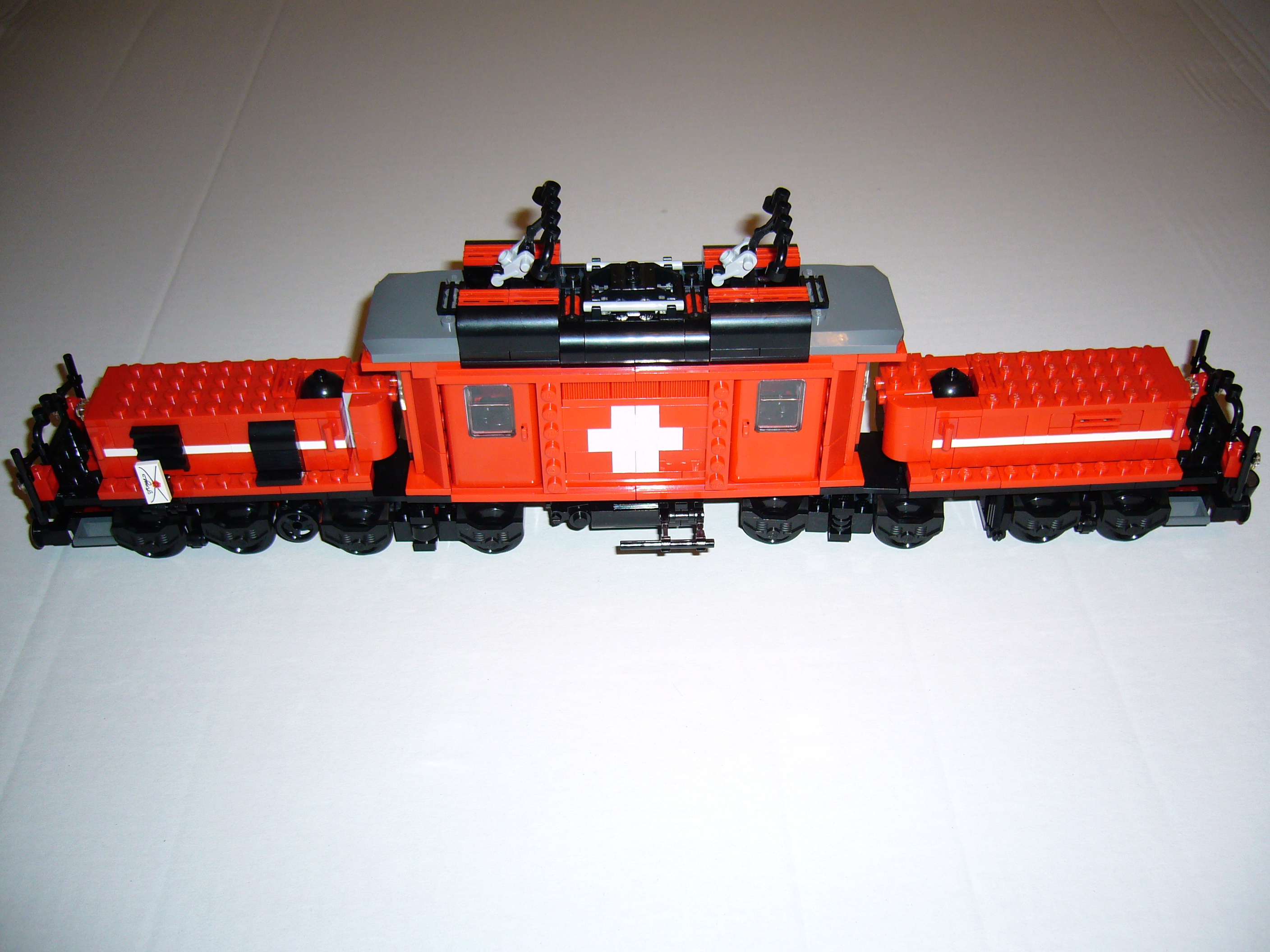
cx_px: 635
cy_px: 476
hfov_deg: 52.6
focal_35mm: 35
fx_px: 1284
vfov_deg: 40.7
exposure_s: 1/30
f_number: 2.8
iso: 100
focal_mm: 5.8
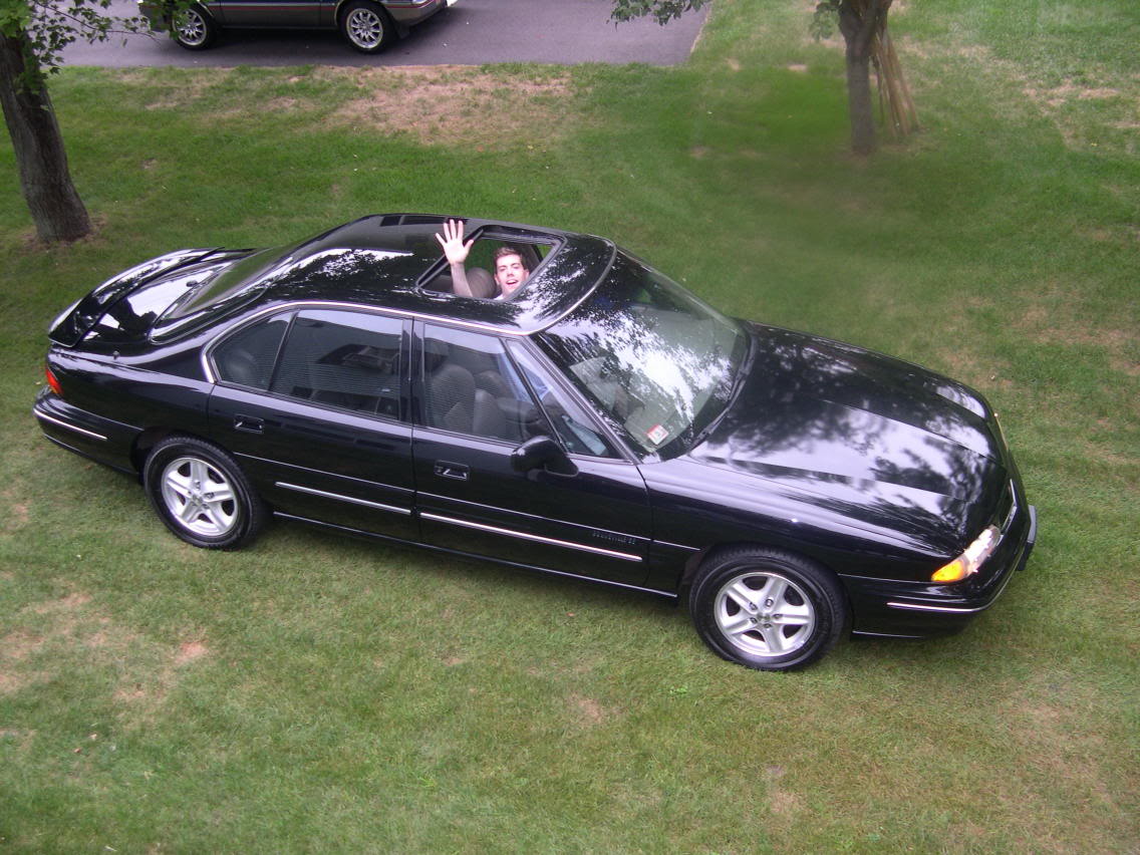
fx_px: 1251
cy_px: 428
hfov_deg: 49.0
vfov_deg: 37.7
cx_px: 570
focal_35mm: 38
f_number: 2.8
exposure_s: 1/30
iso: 127
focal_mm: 8
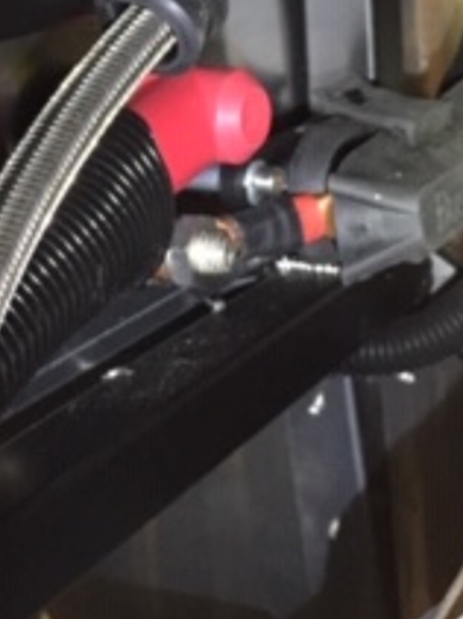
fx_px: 1571
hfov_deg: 16.6
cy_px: 32
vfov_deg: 21.6
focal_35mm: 88
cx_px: 70
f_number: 2.2
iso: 200
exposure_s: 1/30
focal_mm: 4.15
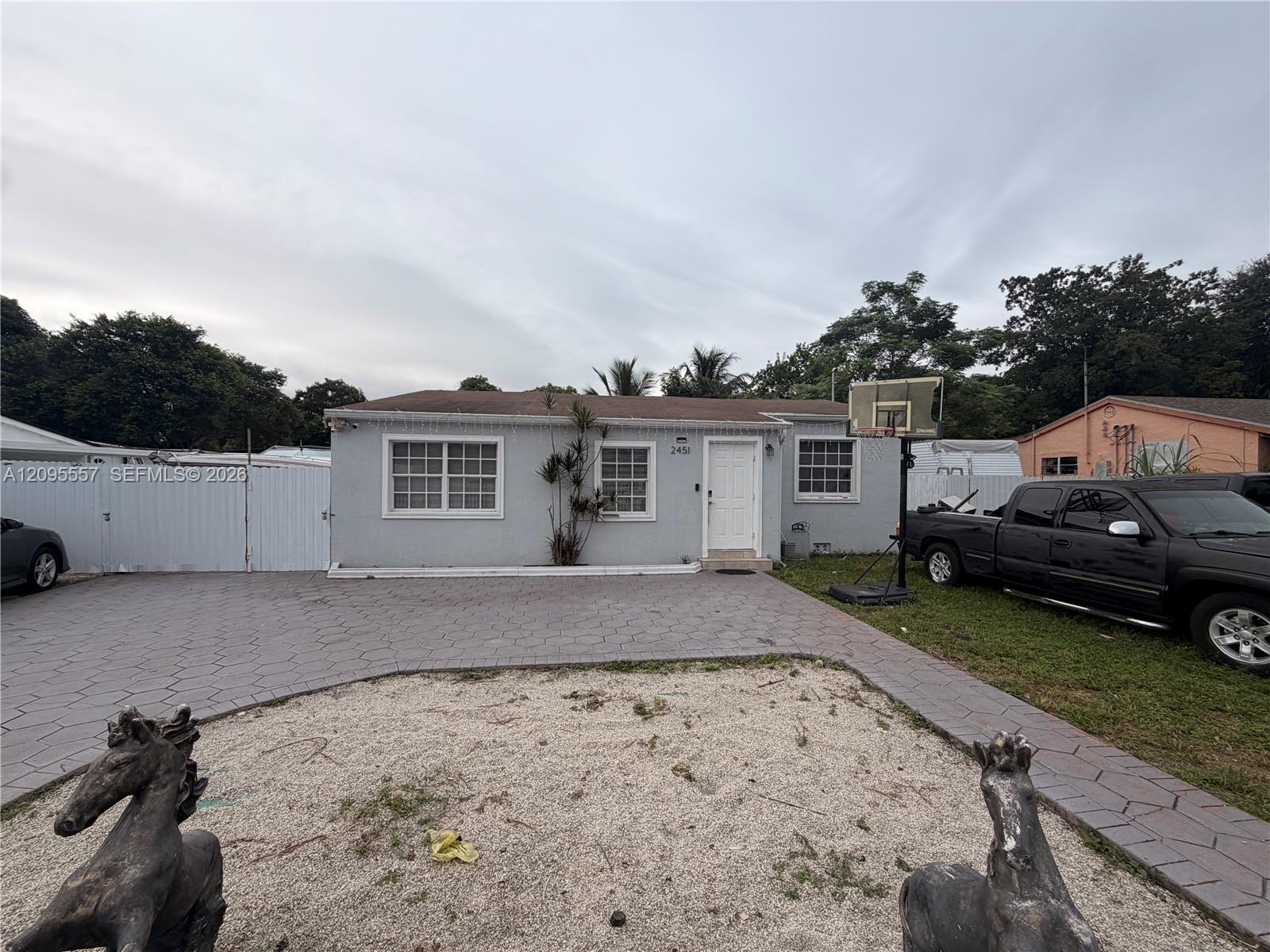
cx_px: 635
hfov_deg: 102.1
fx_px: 514
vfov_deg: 85.7
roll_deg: -0.7
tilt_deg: -0.5
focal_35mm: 14
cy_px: 476
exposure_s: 1/502
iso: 50
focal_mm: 2.22
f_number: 2.2
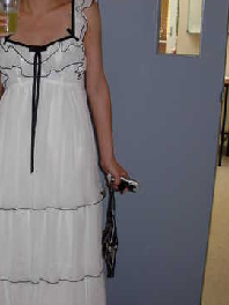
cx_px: 56
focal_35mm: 69
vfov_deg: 27.9
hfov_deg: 21.1
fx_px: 609
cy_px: 91
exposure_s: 1/22.6
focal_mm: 6.3
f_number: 2.9
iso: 79
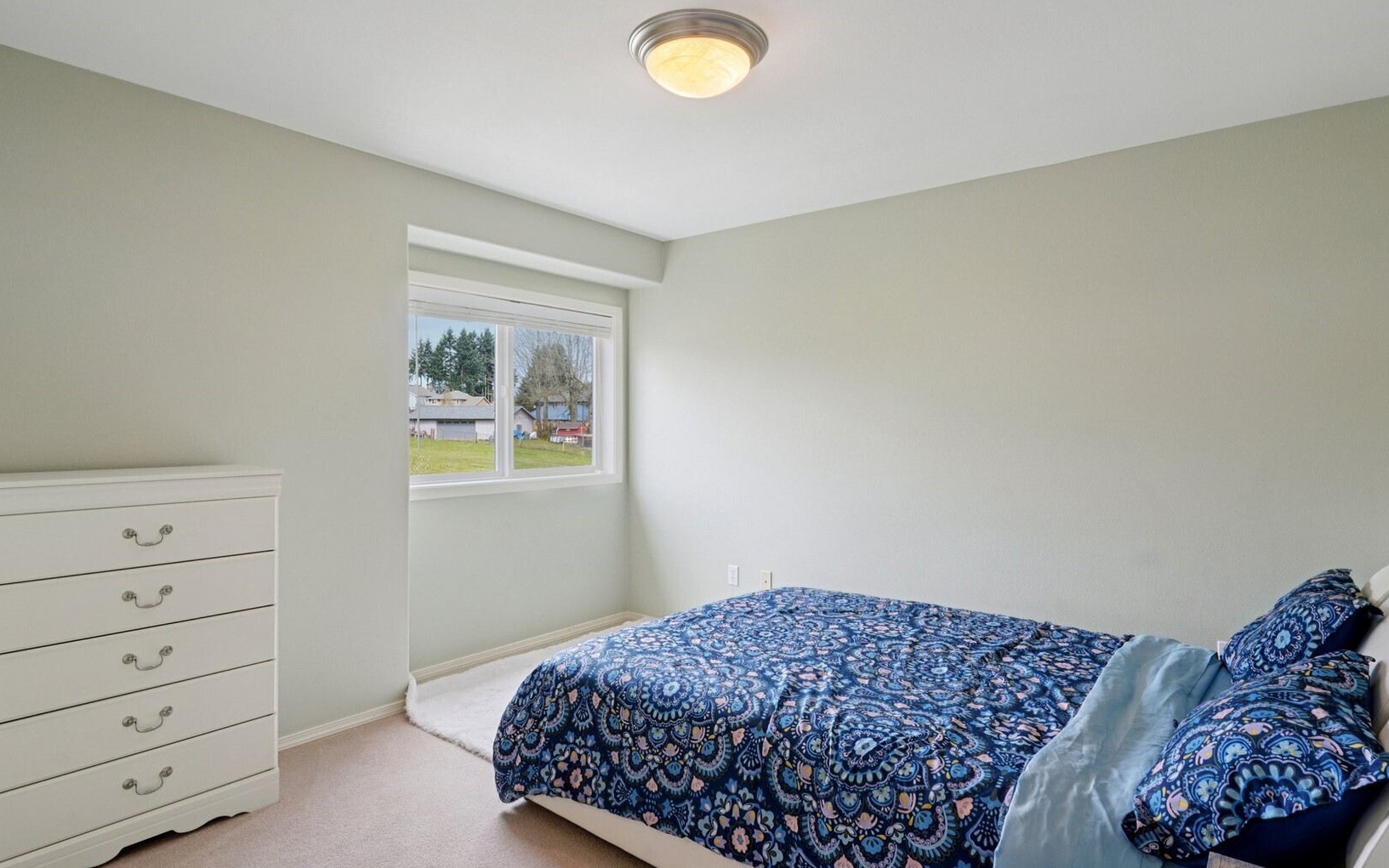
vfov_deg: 65.0
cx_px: 697
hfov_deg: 91.1
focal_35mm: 18
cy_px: 444
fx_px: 681
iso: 400
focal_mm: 17
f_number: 8
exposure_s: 1/45
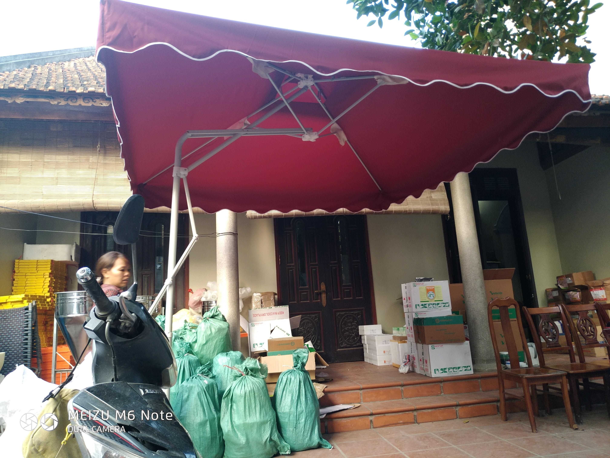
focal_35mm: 24
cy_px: 229
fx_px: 423
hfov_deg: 71.6
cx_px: 305
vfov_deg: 56.8
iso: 119
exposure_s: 1/25
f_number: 1.9
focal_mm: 3.94
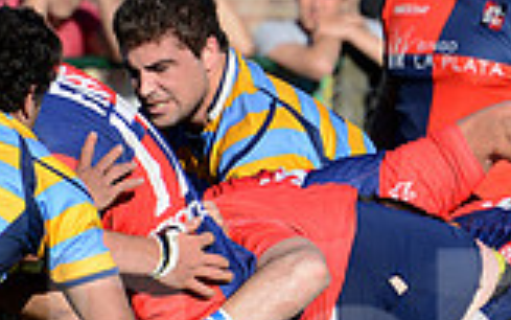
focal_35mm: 1085
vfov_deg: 1.2
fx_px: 15115
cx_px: 301
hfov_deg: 1.9
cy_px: 344
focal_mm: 300
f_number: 5.6
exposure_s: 1/1250
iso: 400
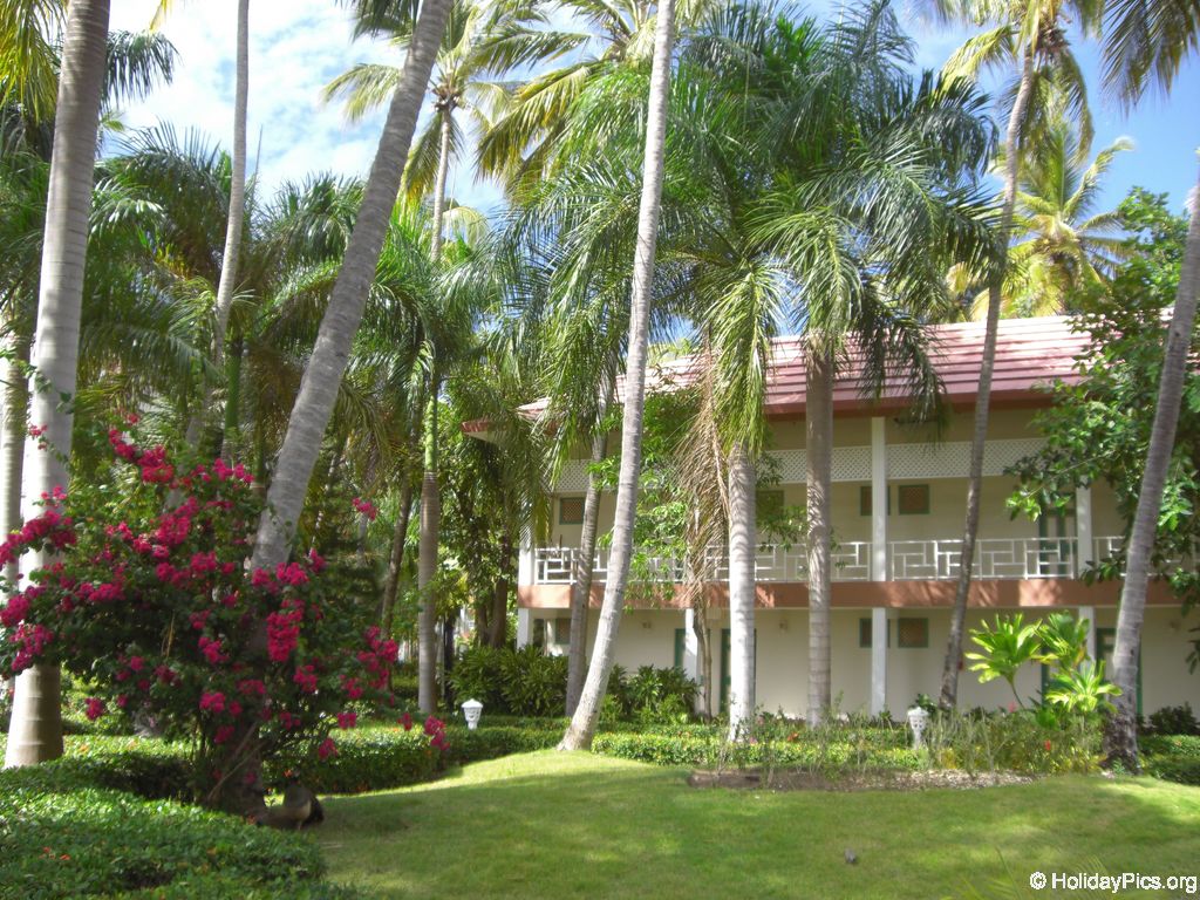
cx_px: 600
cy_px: 450
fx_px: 1317
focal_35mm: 38
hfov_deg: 49.0
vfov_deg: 37.7
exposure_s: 1/400
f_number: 2.7
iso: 64
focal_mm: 6.2
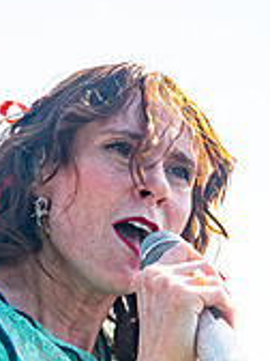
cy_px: 315
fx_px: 1518
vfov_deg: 13.4
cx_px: 287
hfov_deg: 10.1
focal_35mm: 146
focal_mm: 44
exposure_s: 1/5000
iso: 400
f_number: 4
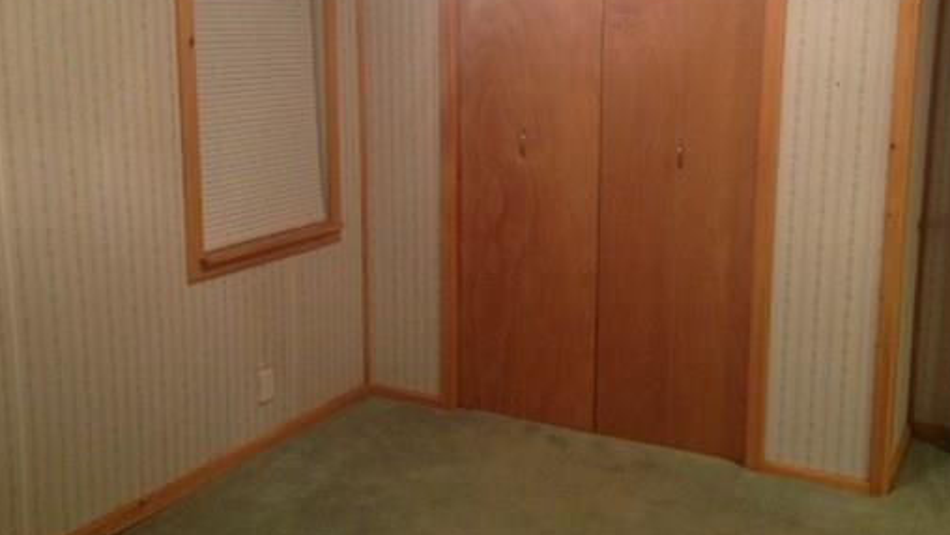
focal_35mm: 48
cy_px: 211
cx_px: 555
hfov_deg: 42.7
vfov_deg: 24.9
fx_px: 1209
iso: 250
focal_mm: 4.28
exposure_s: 1/15
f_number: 2.4
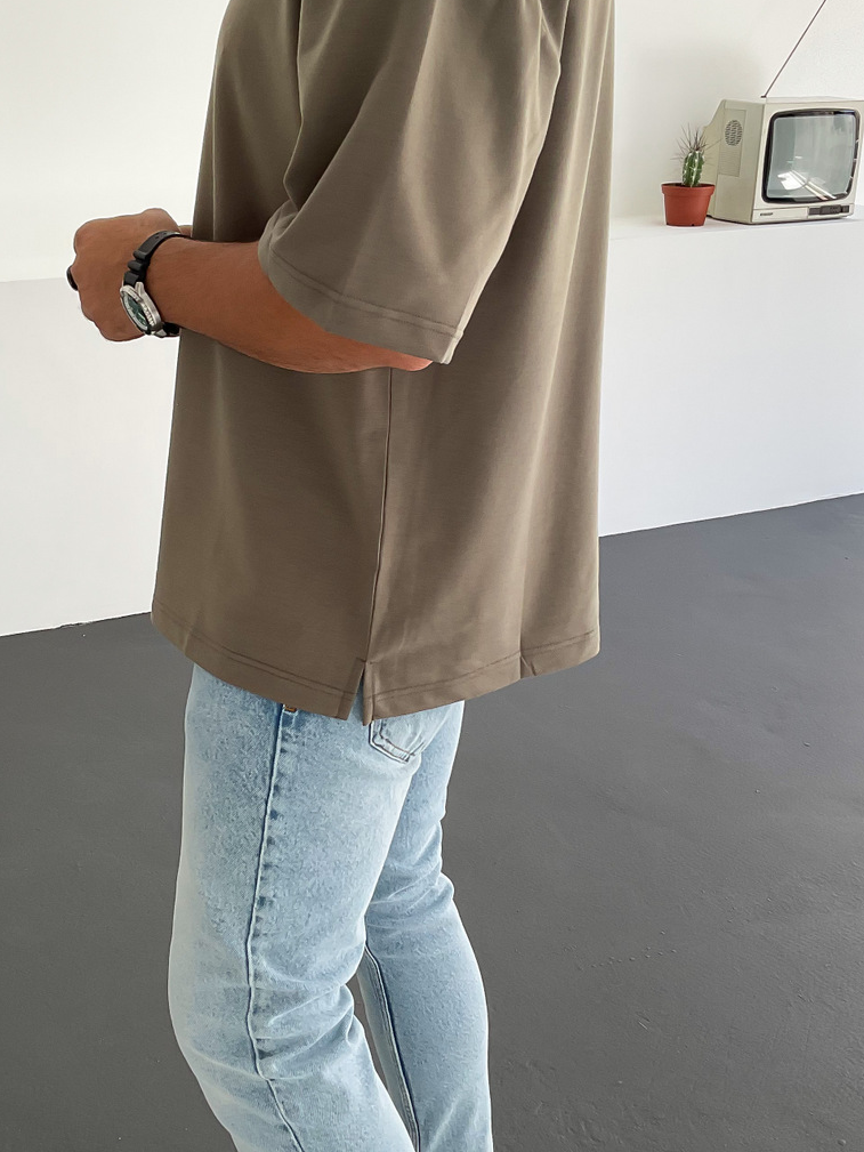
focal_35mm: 46
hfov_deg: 31.4
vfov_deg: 41.2
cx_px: 314
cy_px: 558
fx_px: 1531
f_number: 1.8
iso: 25
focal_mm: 3
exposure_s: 1/120
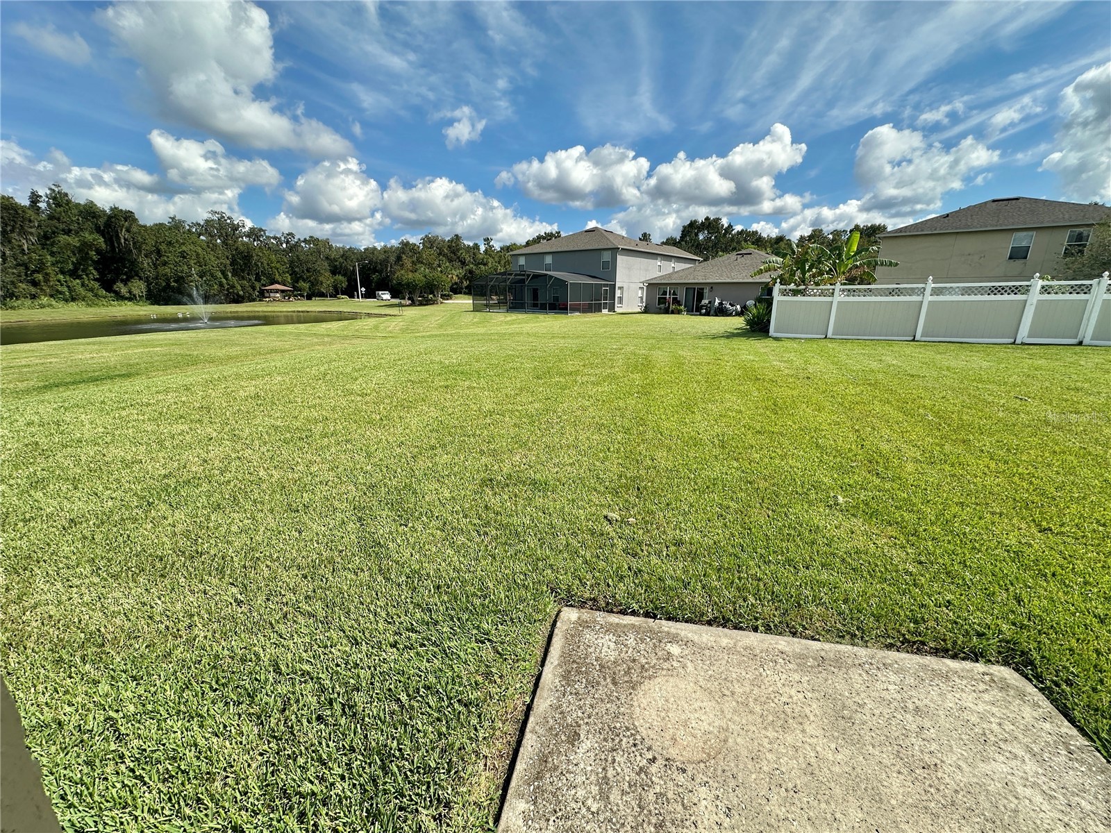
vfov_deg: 85.7
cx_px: 556
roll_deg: -0.3
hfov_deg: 102.1
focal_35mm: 14
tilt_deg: -14.4
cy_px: 416
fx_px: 449
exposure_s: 1/1511
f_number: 2.2
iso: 40
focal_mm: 2.22
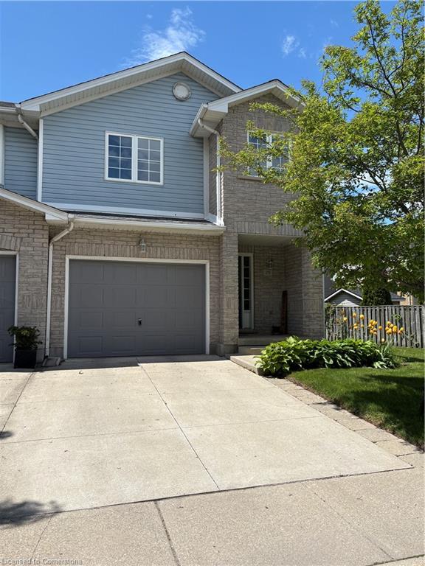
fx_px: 426
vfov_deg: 67.3
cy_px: 283
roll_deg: +0.6
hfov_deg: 53.1
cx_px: 212
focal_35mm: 26
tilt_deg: +5.7
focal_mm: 5.96
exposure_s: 1/4329
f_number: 1.6
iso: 50
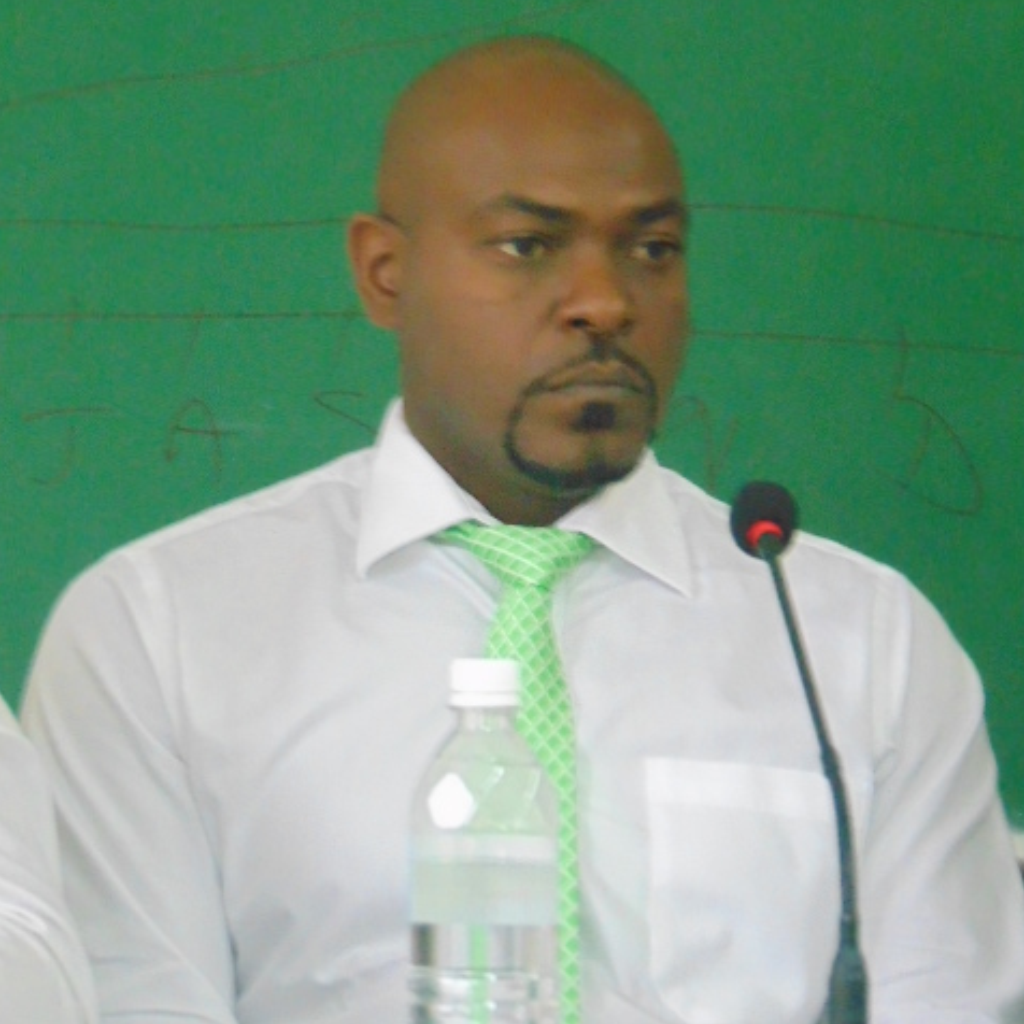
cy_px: 443
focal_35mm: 241
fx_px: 8066
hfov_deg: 7.3
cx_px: 514
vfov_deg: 7.3
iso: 800
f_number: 4.1
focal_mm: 36.4
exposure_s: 1/25
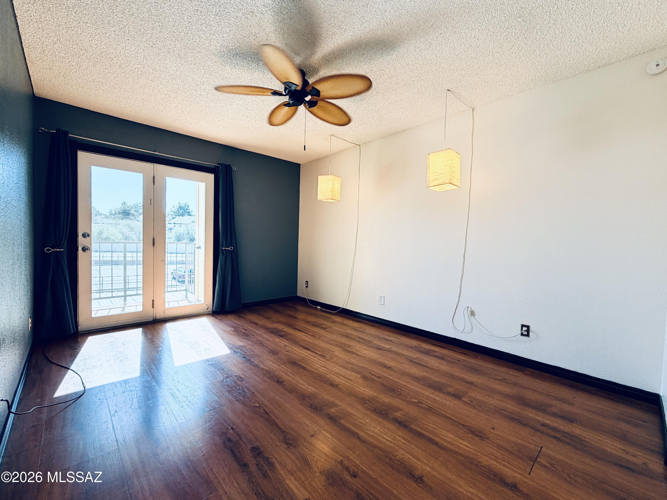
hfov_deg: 102.1
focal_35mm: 14
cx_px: 334
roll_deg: -0.5
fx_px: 270
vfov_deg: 85.7
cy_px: 250
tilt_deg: -1.0
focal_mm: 2.22
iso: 64
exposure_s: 1/120
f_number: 2.2
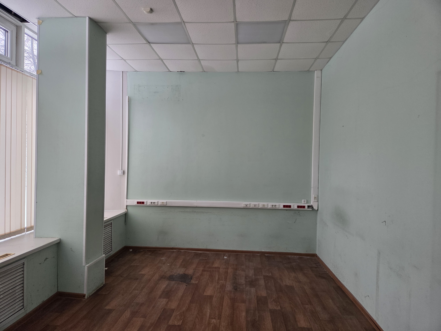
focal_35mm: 23
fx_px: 293
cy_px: 166
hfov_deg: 73.9
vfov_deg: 58.9
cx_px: 220
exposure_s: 1/100
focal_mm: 5.4
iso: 125
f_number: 1.8
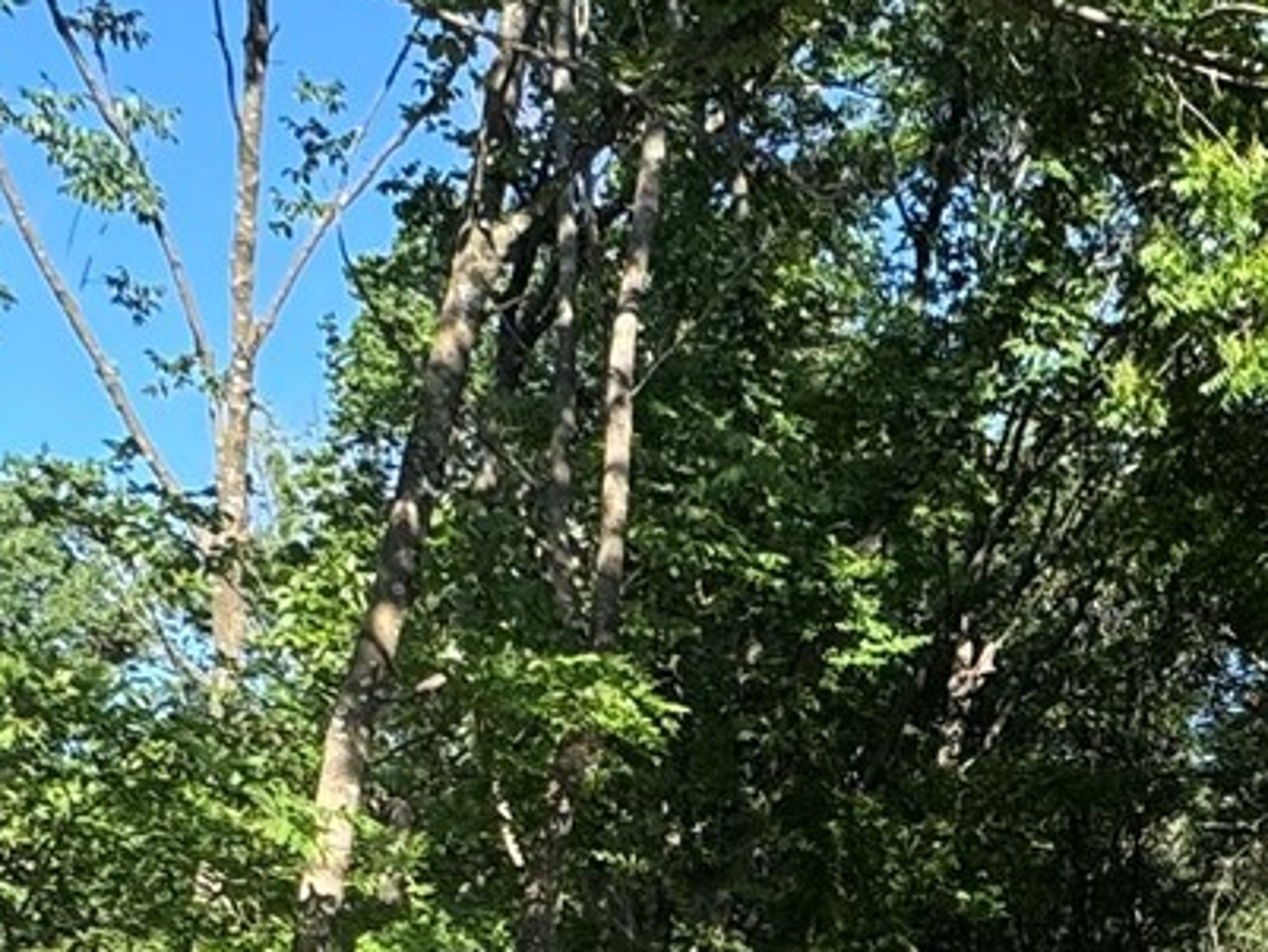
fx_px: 2455
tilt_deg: -0.2
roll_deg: -2.6
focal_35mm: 67
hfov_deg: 27.3
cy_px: 1325
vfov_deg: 19.7
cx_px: 1271
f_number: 2.2
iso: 40
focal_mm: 2.22
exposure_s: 1/587
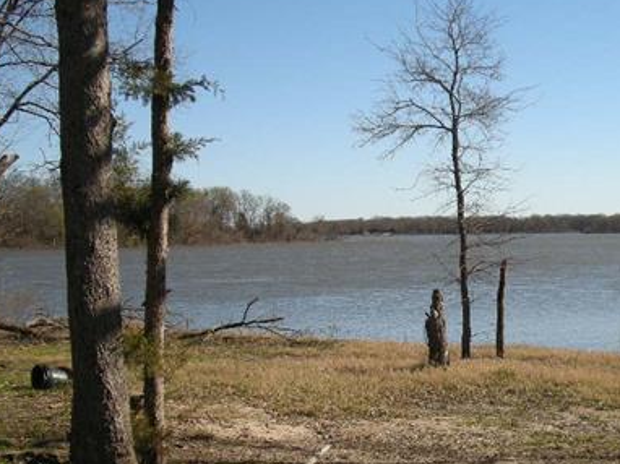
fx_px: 1110
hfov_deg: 30.6
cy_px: 290
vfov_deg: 23.6
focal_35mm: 62
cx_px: 474
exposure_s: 1/158
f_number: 8
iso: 64
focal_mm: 7.9
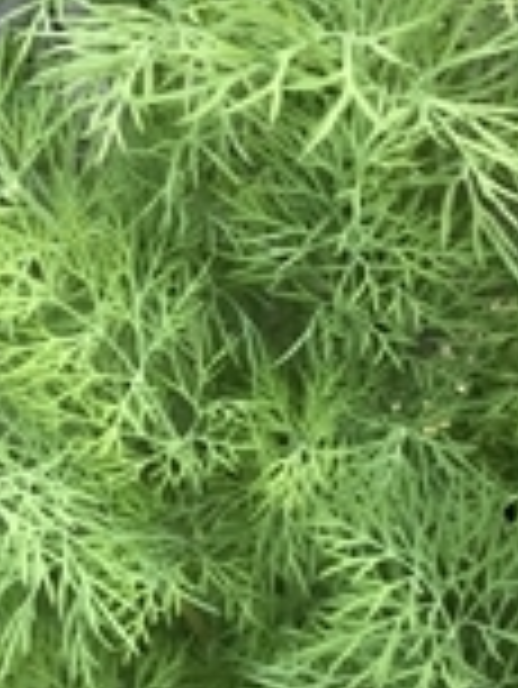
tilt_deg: -44.1
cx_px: 329
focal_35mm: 66
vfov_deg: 29.2
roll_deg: +3.4
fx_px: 1315
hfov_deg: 22.2
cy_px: 436
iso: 32
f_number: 1.8
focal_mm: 3.99
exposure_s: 1/90
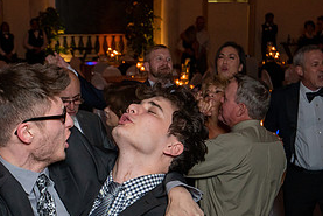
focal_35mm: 85
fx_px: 763
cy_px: 188
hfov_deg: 23.8
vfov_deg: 15.9
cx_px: 121
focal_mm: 35
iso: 2000
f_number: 4
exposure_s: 1/200
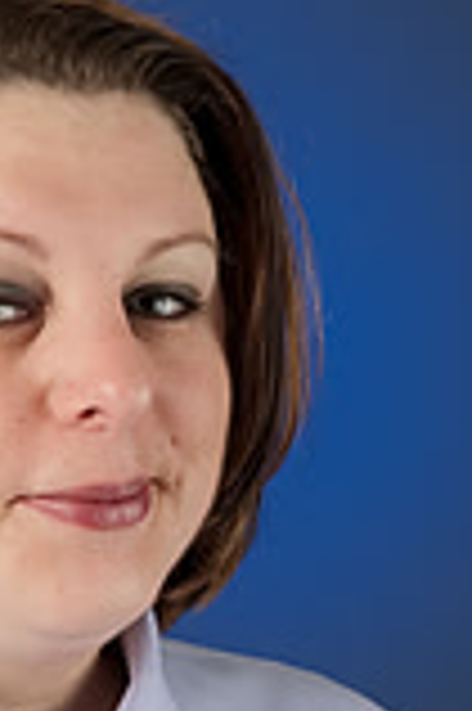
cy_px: 598
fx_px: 3705
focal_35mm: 188
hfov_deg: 7.3
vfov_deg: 10.9
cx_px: 52
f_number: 8
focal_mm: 66
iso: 100
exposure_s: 1/250
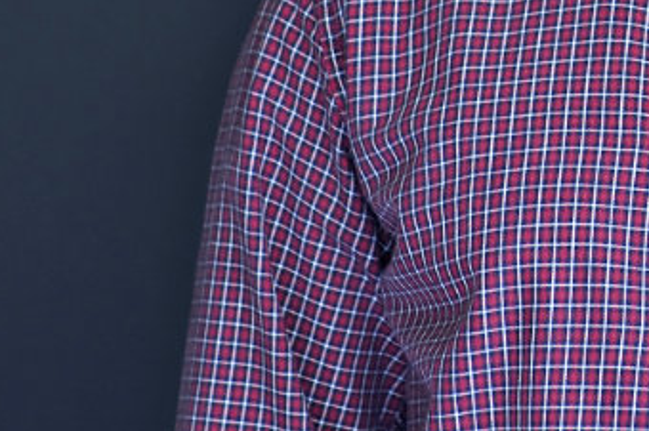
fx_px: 5403
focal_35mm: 300
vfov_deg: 4.5
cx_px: 832
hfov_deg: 6.8
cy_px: -217
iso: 800
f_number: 2.8
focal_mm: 85
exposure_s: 1/125
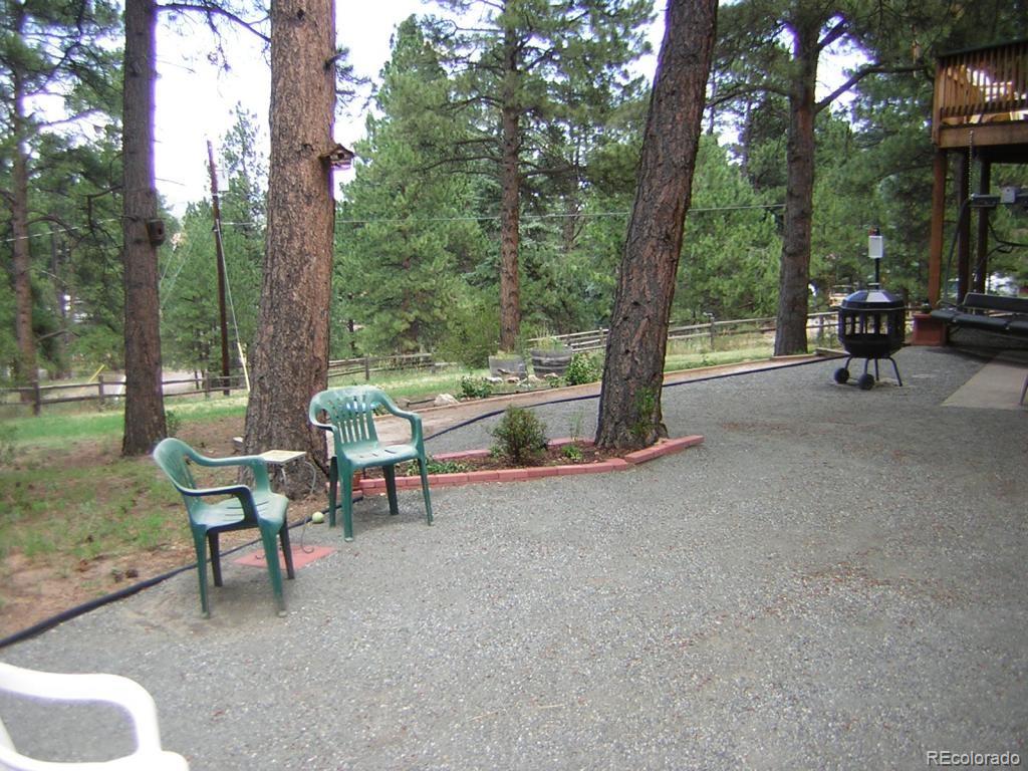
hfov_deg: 51.4
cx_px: 514
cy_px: 386
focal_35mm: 36
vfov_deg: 39.7
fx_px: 1069
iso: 50
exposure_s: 1/178
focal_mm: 4.7
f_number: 2.6
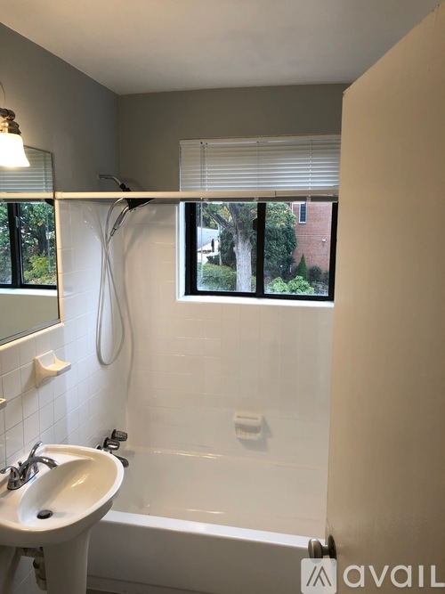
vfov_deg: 63.5
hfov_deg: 49.7
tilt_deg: -6.7
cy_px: 297
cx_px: 222
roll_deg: -0.3
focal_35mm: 28
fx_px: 480
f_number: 1.8
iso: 32
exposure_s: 1/120
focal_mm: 4
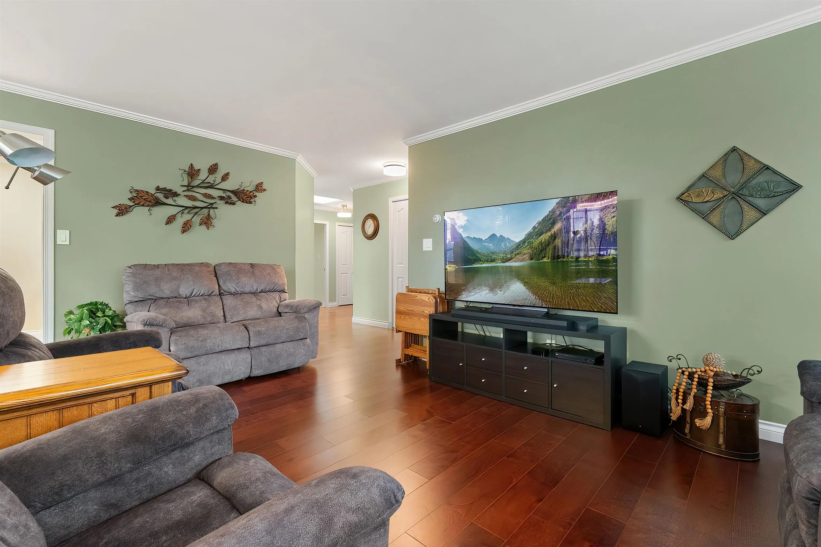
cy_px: 274
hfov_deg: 100.4
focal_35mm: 15
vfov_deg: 77.3
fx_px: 342
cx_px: 410
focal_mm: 10
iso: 320
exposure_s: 1/8
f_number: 7.1
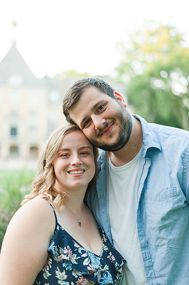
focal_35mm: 50
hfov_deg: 26.9
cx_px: 94
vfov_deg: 39.6
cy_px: 142
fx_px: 395
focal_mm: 50
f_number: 1.8
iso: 640
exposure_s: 1/400
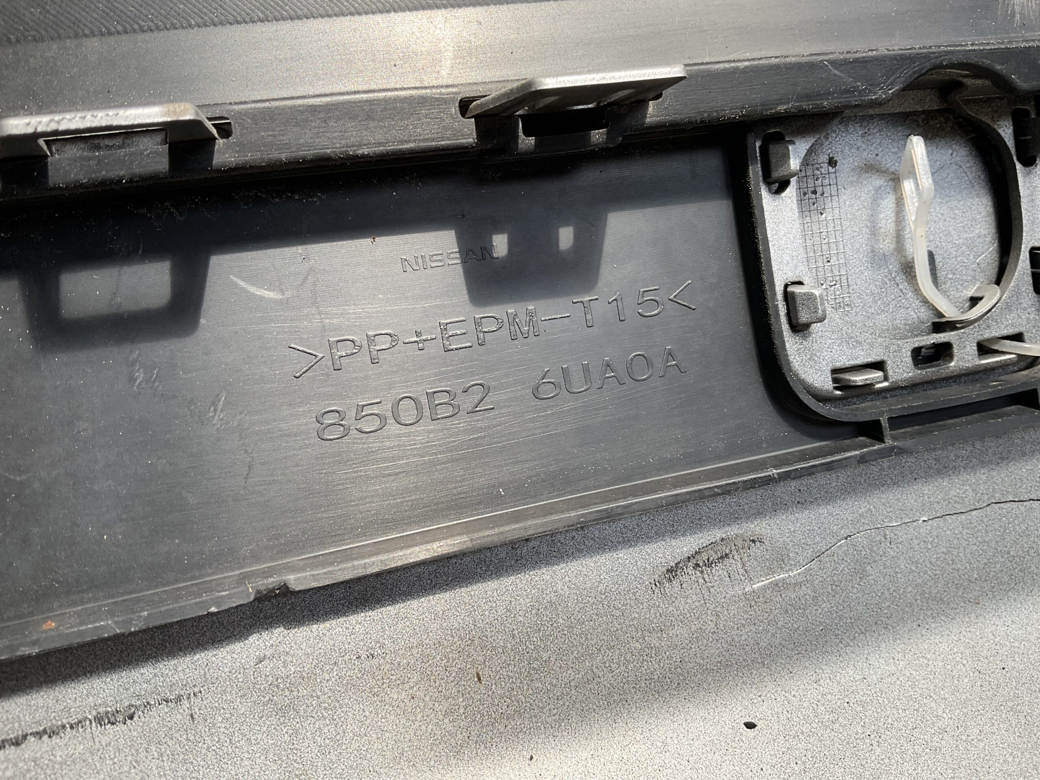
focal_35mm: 29
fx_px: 871
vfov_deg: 48.2
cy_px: 390
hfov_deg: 61.7
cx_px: 520
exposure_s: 1/329
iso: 16
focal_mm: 3
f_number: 1.8
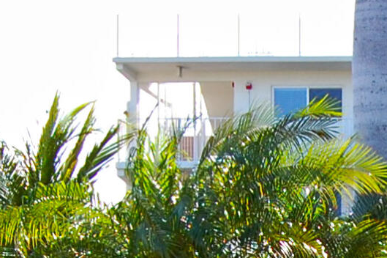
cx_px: 560
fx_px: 2374
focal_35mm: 221
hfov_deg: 9.1
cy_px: 512
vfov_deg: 6.1
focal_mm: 26
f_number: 7.1
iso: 200
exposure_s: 1/200
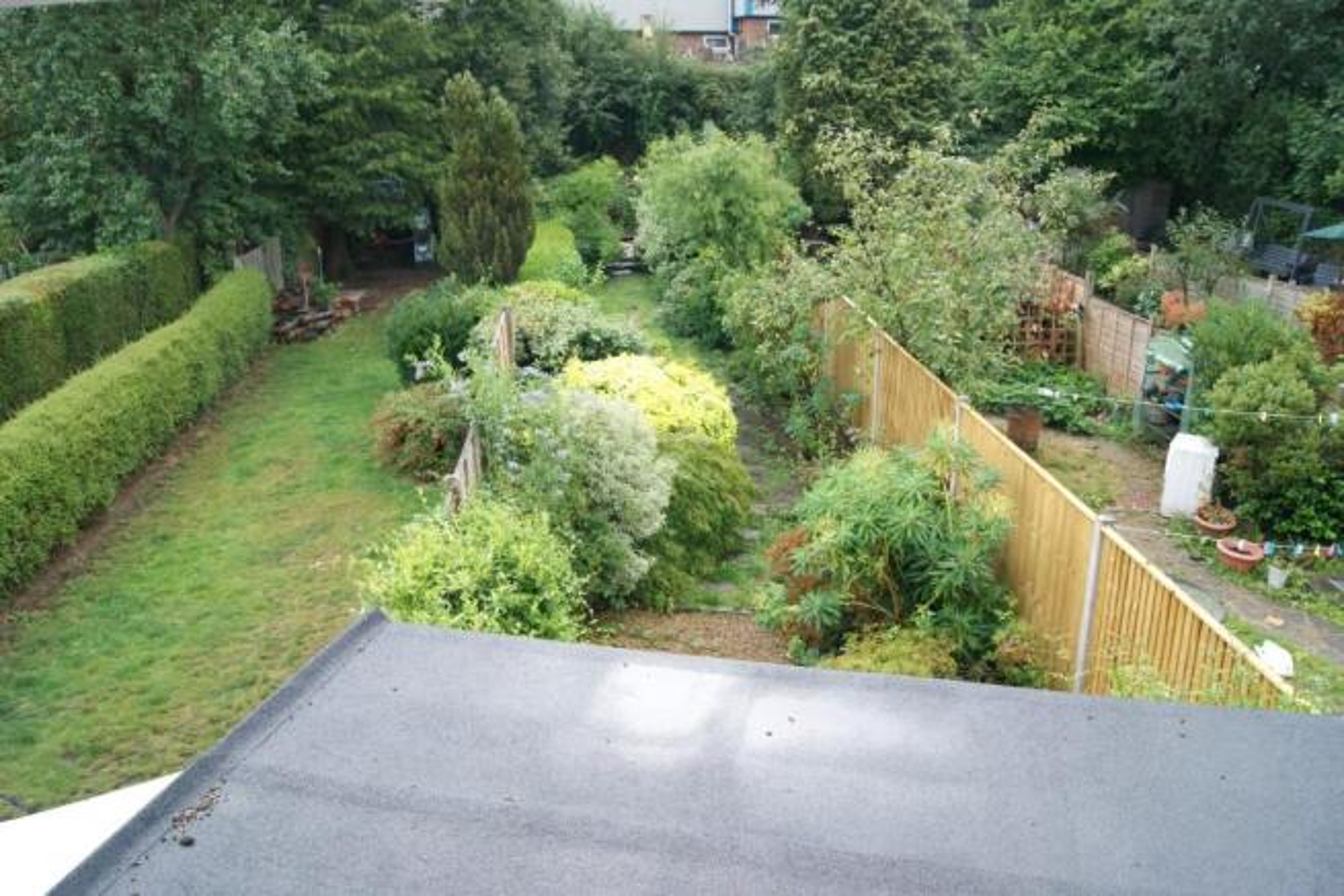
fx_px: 1008
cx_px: 672
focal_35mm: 27
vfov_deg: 48.0
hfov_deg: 67.4
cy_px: 448
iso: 400
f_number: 9
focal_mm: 18
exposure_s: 1/80
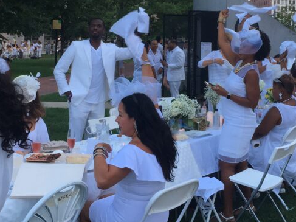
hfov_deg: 31.7
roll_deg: -1.6
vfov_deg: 23.5
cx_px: 162
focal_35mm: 61
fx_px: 521
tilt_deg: +1.0
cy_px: 32
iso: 40
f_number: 2.2
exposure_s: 1/120
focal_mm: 4.15
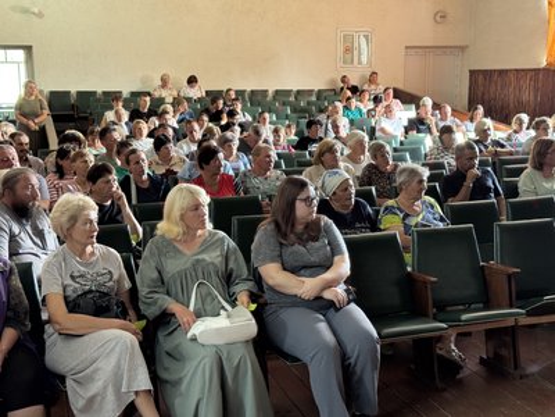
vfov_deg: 30.3
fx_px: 770
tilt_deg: -9.9
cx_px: 278
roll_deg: +0.6
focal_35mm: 48
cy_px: 208
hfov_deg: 39.7
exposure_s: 1/30
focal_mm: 6.76
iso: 500
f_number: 1.78
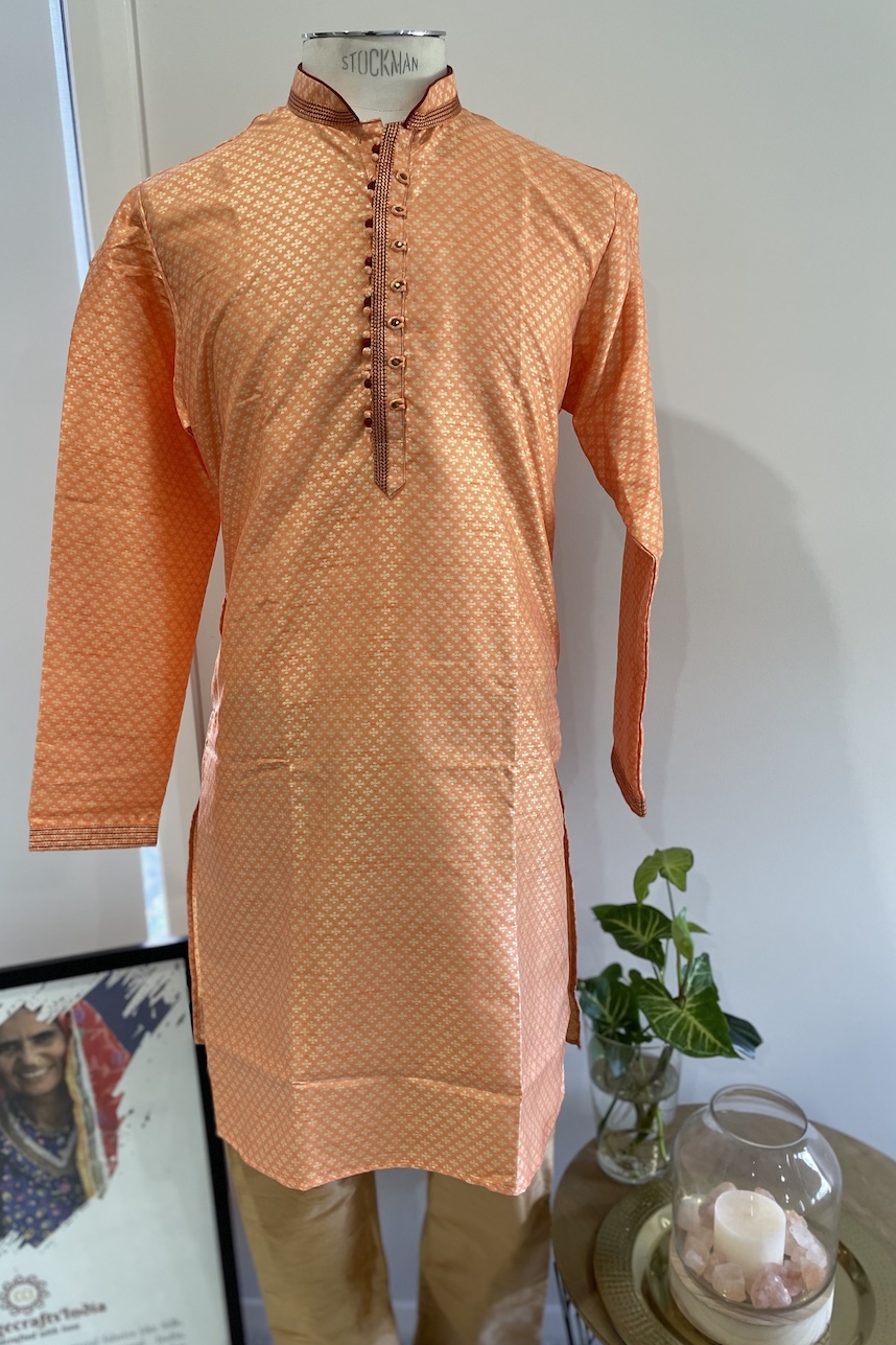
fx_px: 1045
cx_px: 379
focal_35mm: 28
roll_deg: +3.3
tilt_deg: -14.4
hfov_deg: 46.2
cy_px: 669
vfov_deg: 65.5
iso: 125
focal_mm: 4.2
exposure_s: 1/100
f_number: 1.6
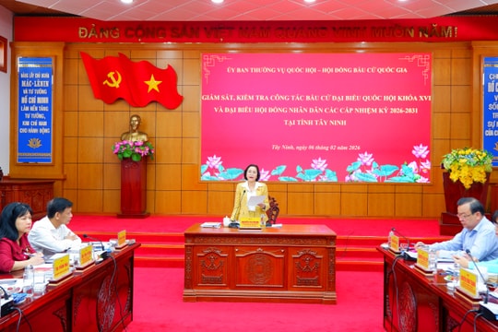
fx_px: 401
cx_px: 249
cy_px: 166
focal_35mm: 29
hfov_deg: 63.7
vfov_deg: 45.0
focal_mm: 19.2
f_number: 4
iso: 320
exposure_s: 1/28
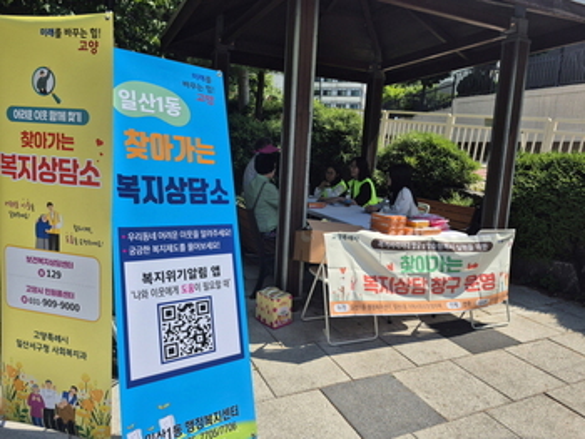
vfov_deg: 58.9
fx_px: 389
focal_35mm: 23
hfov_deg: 73.9
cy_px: 220
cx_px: 292
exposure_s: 1/2000
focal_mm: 5.4
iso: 25
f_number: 1.8
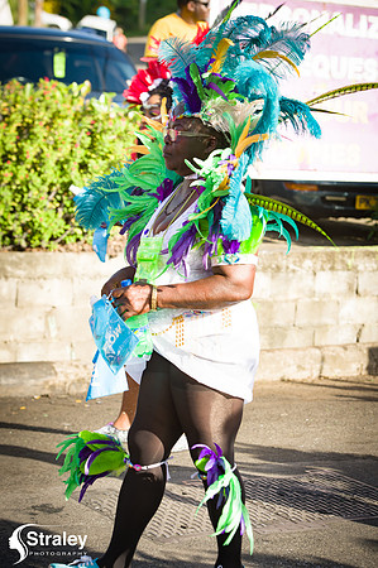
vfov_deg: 20.8
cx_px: 189
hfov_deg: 13.9
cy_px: 284
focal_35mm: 98
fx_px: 1547
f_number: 5.6
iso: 100
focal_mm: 98
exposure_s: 1/200
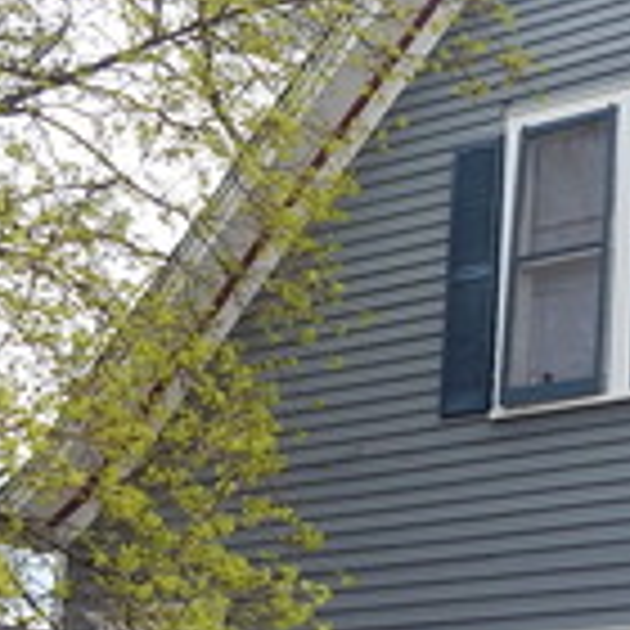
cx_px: 702
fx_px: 1833
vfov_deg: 18.9
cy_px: 652
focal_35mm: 89
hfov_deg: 18.7
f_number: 3
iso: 125
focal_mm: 4
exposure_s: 1/800
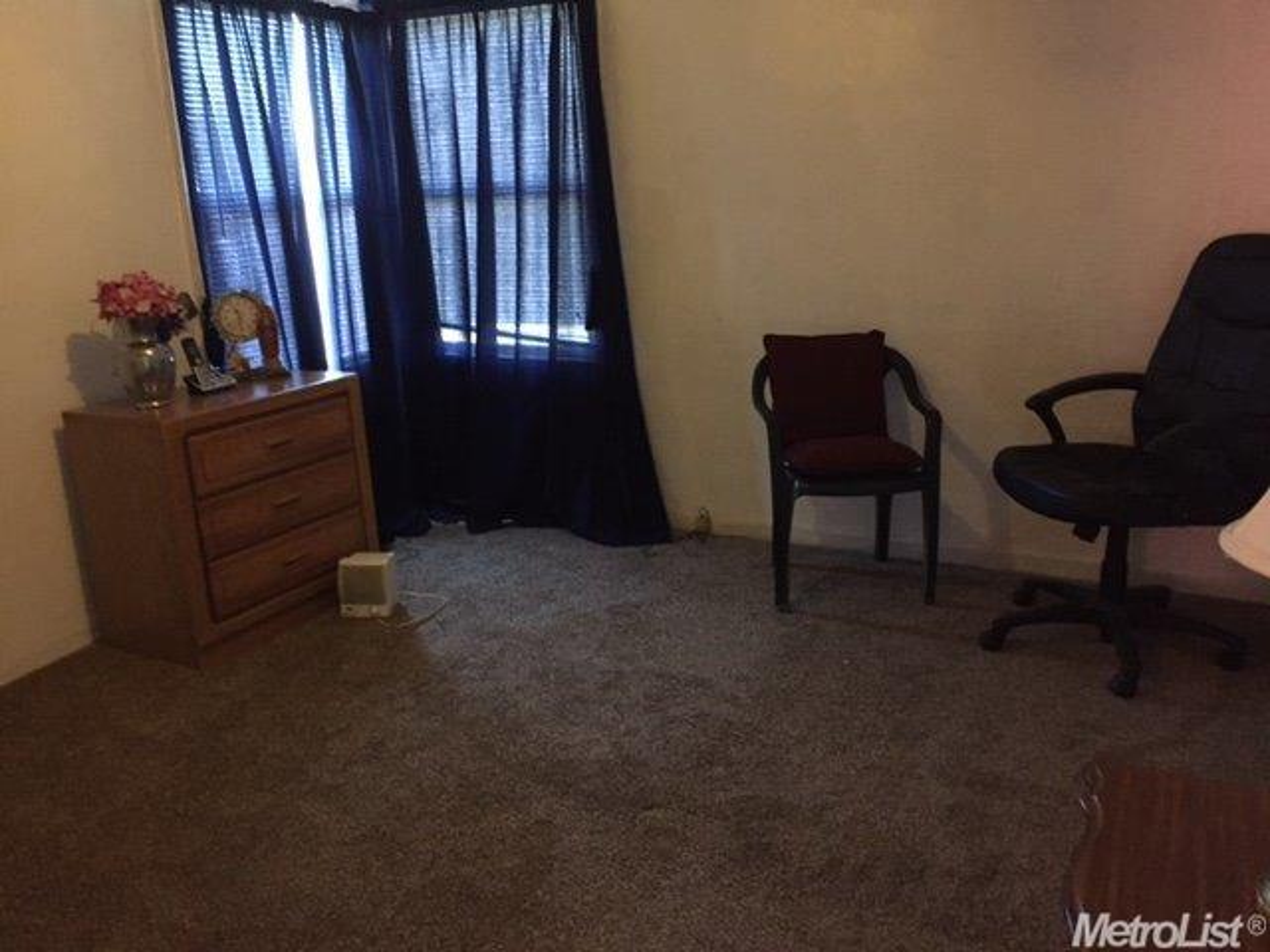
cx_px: 635
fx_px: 1064
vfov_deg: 48.2
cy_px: 476
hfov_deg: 61.7
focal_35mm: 29
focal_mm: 4.15
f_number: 2.2
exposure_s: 1/15
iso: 400
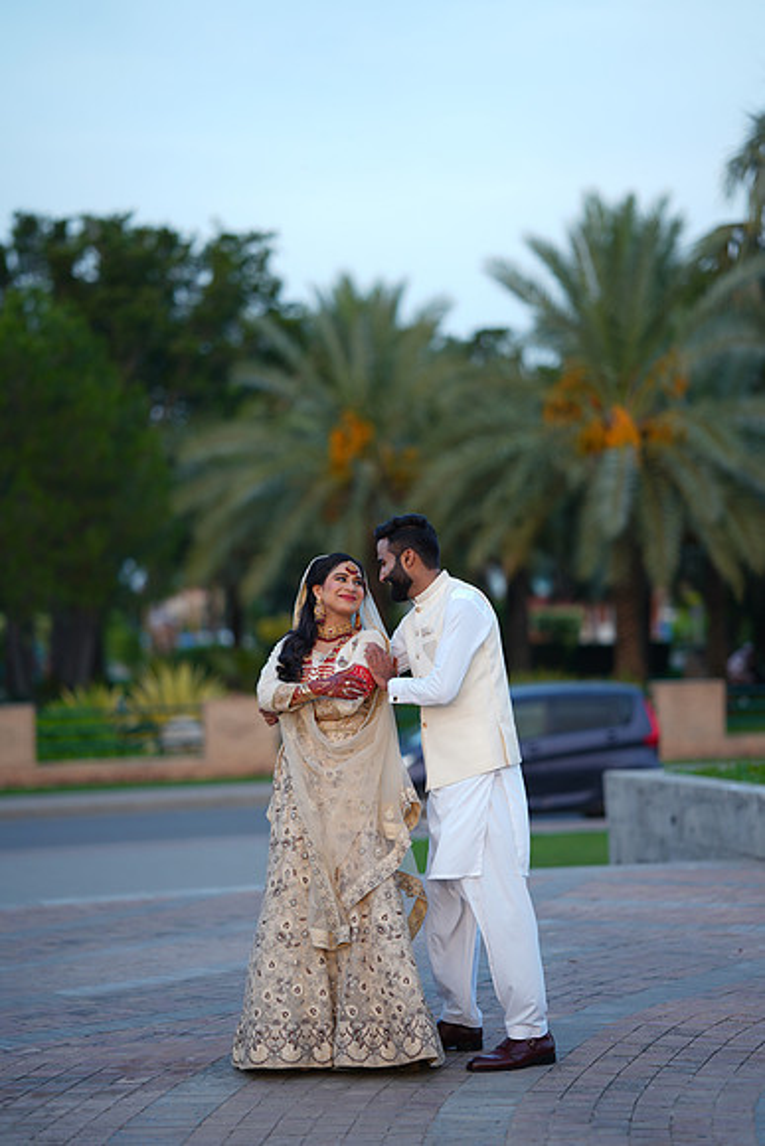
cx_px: 382
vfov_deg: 23.9
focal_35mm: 85
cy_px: 573
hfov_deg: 16.1
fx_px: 2708
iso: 80
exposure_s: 1/400
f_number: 1.4
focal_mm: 85
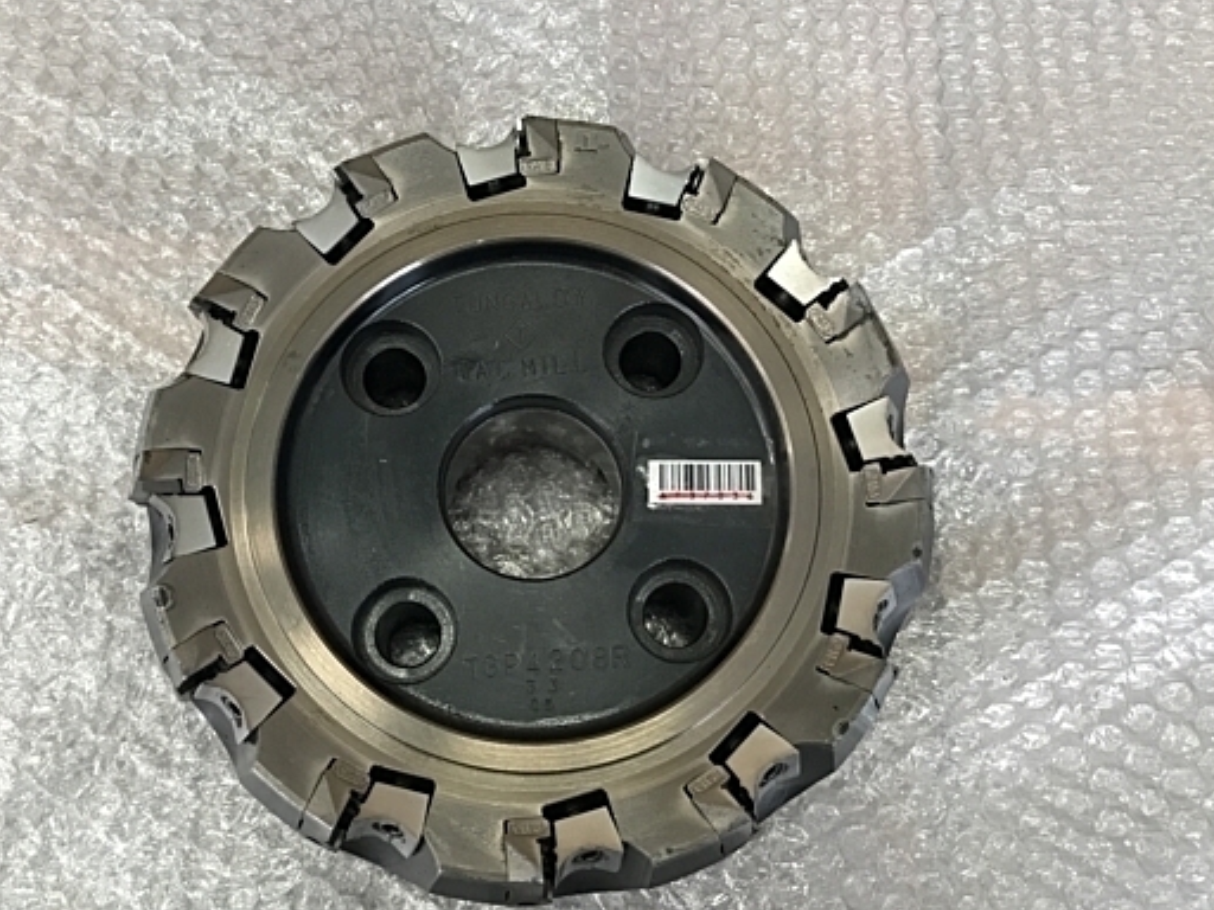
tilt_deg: -78.4
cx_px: 538
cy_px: 500
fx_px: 1227
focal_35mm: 35
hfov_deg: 52.5
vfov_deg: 40.7
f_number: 1.8
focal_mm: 3.99
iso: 32
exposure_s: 1/30
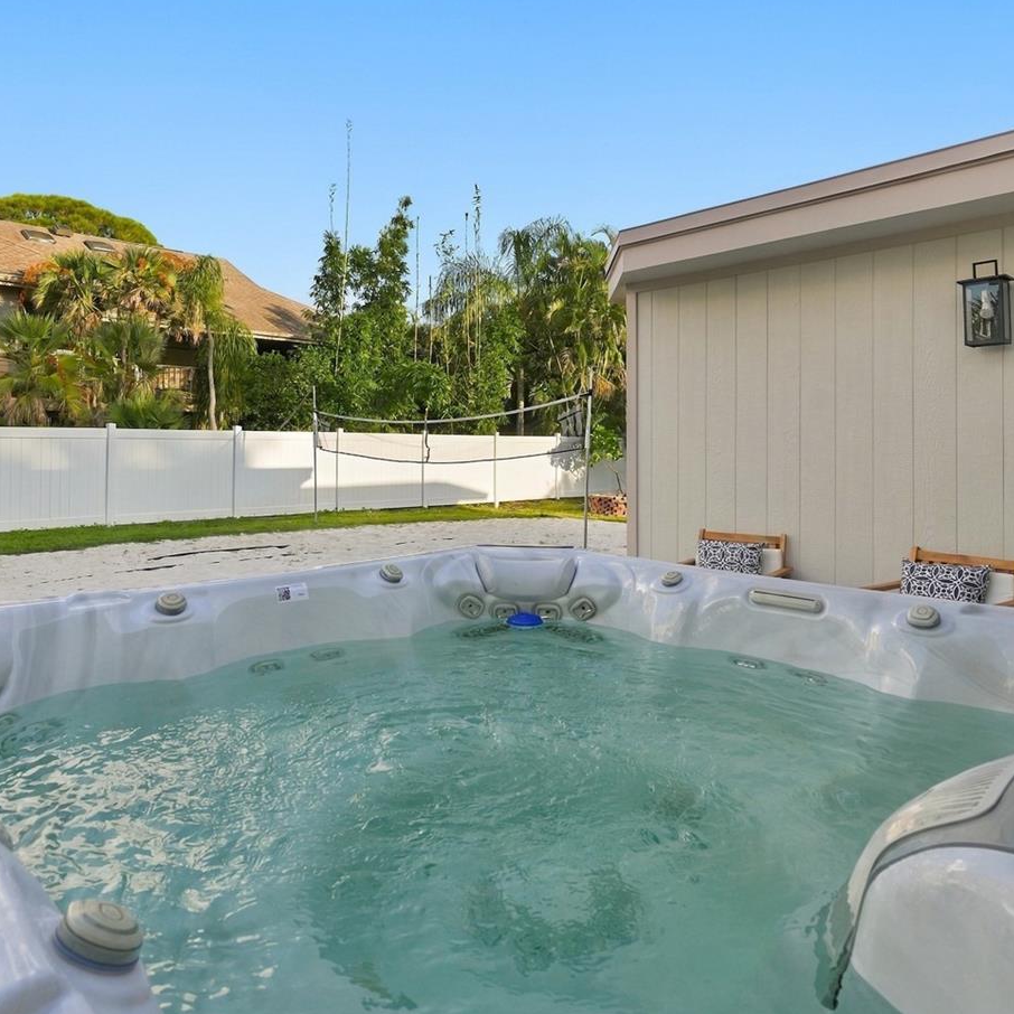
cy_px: 441
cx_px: 461
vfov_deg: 64.8
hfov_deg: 64.9
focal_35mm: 24
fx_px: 795
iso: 500
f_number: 7.1
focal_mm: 16
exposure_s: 1/400
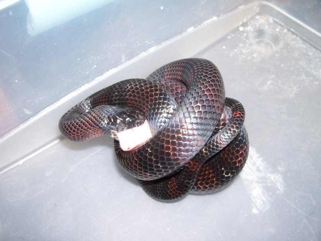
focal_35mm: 34
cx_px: 160
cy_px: 120
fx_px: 315
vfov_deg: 41.8
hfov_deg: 54.0
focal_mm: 5.6
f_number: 2.7
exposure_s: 1/60
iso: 80
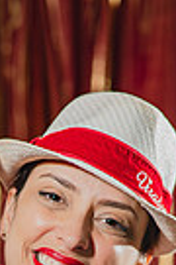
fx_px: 2075
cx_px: 1
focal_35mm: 283
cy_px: 440
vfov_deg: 7.1
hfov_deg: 4.8
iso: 125
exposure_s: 1/100
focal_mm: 85
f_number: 2.5
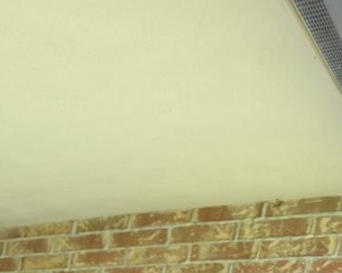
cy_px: 426
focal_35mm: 59
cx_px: -291
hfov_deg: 20.7
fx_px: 597
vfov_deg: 21.1
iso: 400
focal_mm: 10
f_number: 4.5
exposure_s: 1/80
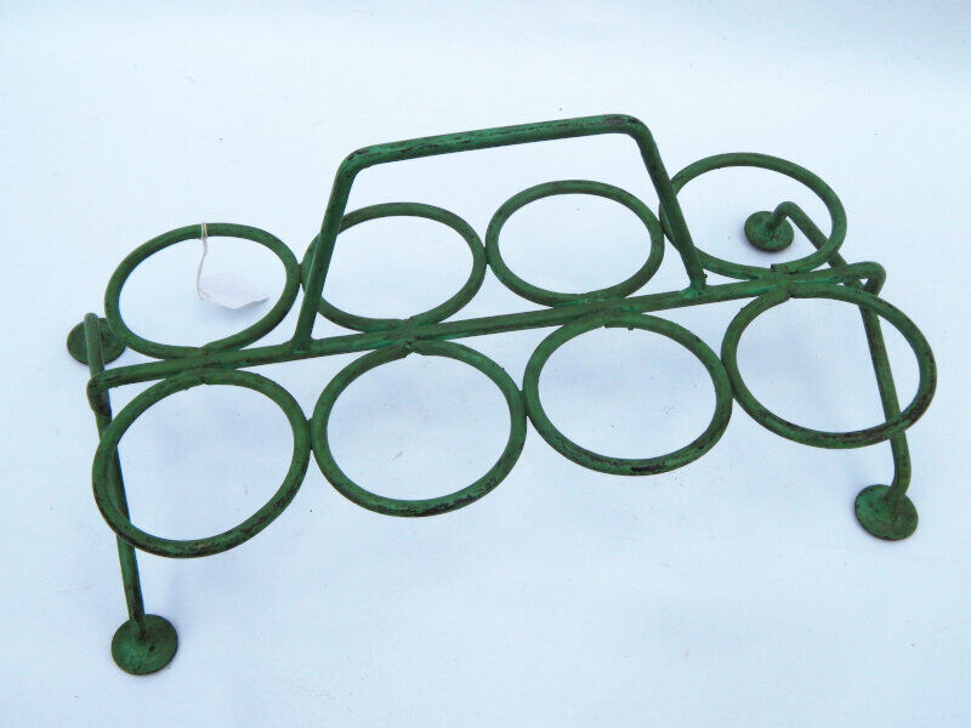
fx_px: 1066
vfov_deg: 37.7
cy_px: 364
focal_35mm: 38
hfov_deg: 49.0
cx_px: 486
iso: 125
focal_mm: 6.8
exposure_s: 1/1500
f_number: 3.4
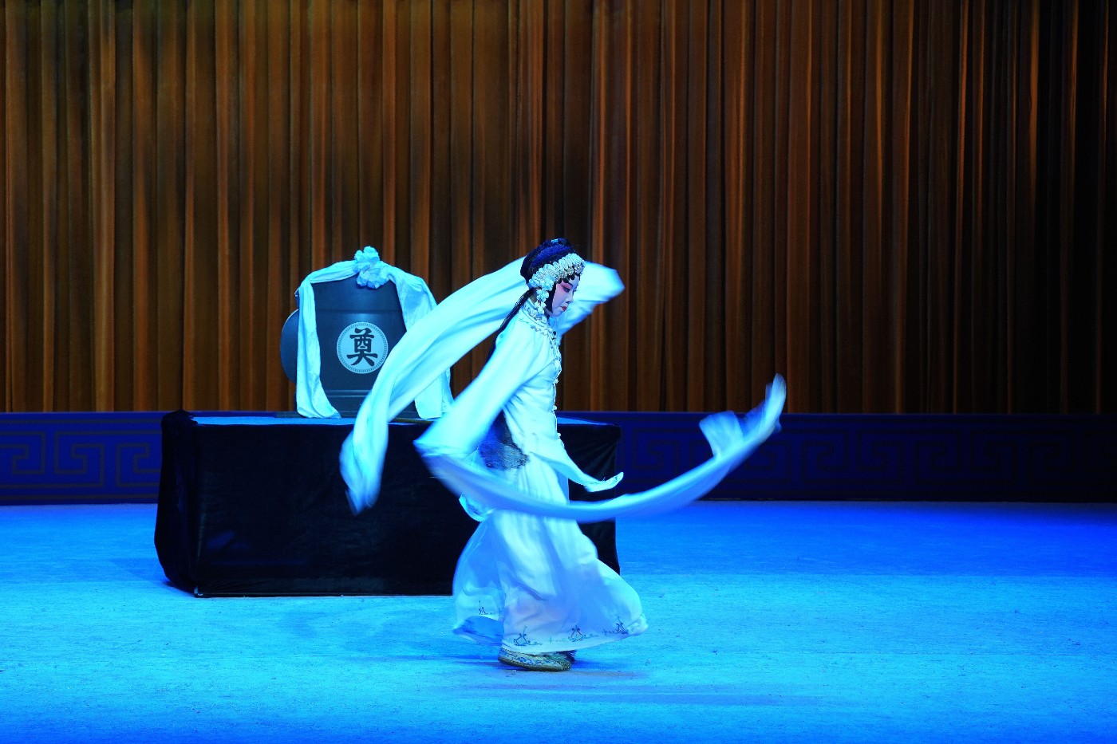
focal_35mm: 99
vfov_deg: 13.8
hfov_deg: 20.6
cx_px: 558
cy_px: 372
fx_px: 3071
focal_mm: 99
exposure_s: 1/100
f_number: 5.6
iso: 400
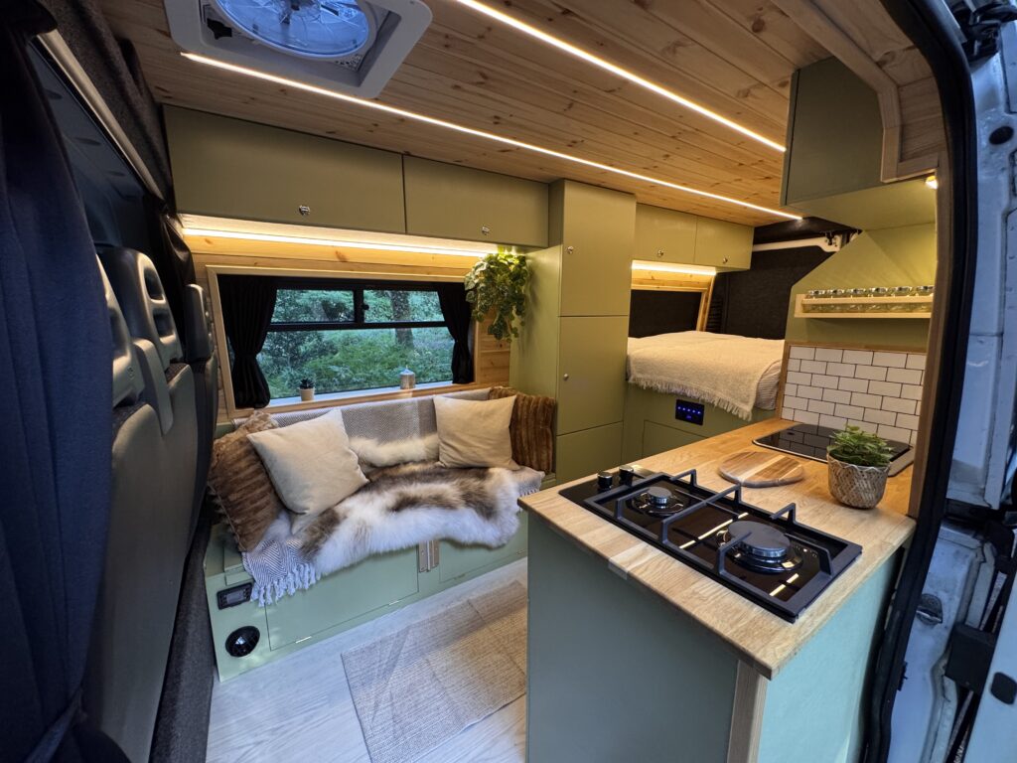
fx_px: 411
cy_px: 382
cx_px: 508
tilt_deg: -11.6
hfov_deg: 102.1
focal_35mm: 14
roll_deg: -0.2
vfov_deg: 85.7
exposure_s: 1/99
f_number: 2.2
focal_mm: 2.22
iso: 250
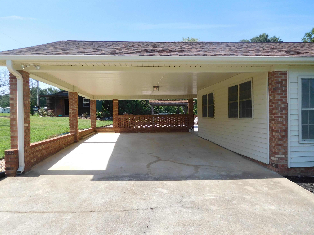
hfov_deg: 69.4
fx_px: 227
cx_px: 157
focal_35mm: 25
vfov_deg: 54.9
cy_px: 118
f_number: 3.4
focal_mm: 4.5
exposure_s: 1/800
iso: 125
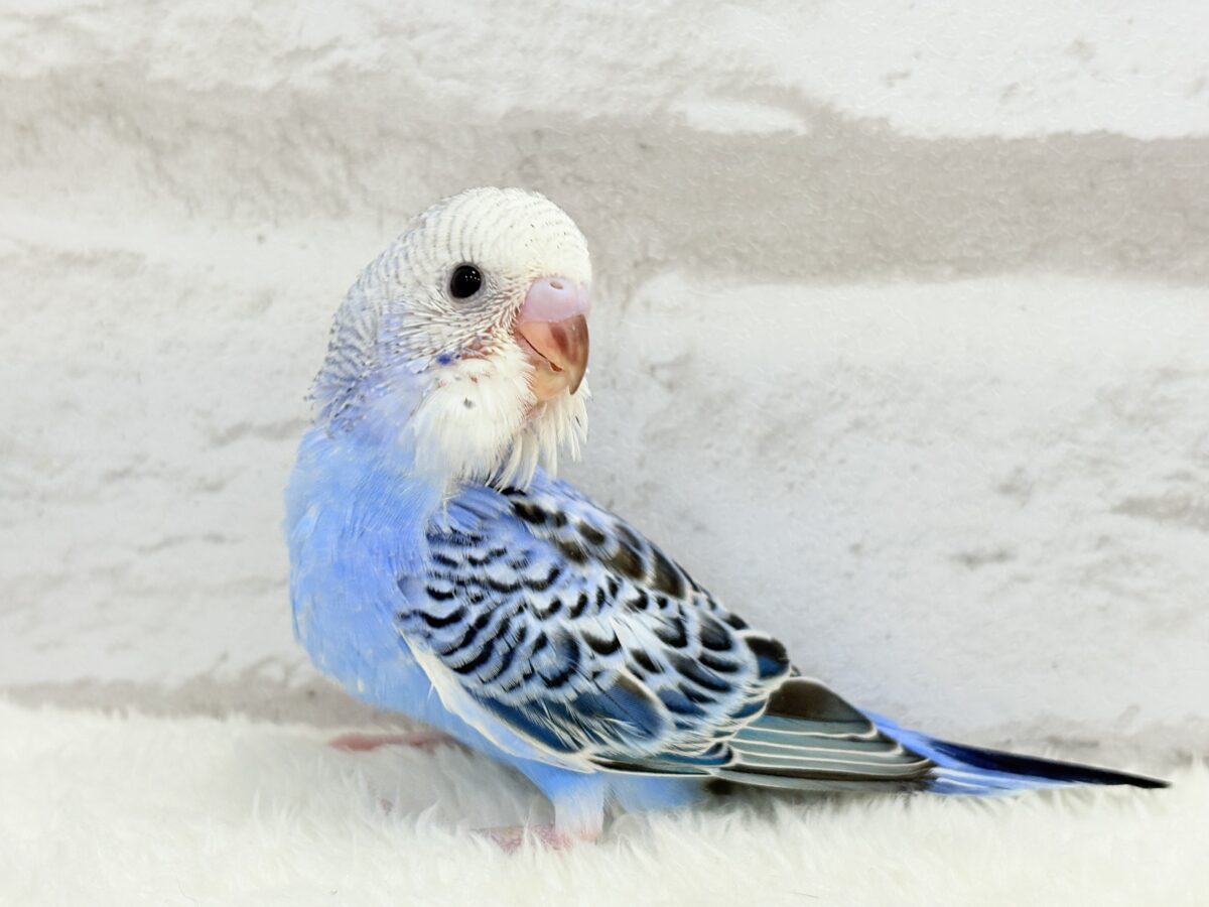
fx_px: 1816
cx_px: 604
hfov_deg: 36.8
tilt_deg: -6.2
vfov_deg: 28.0
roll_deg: -1.4
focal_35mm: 52
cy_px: 454
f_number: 1.6
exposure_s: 1/100
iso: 80
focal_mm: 5.96
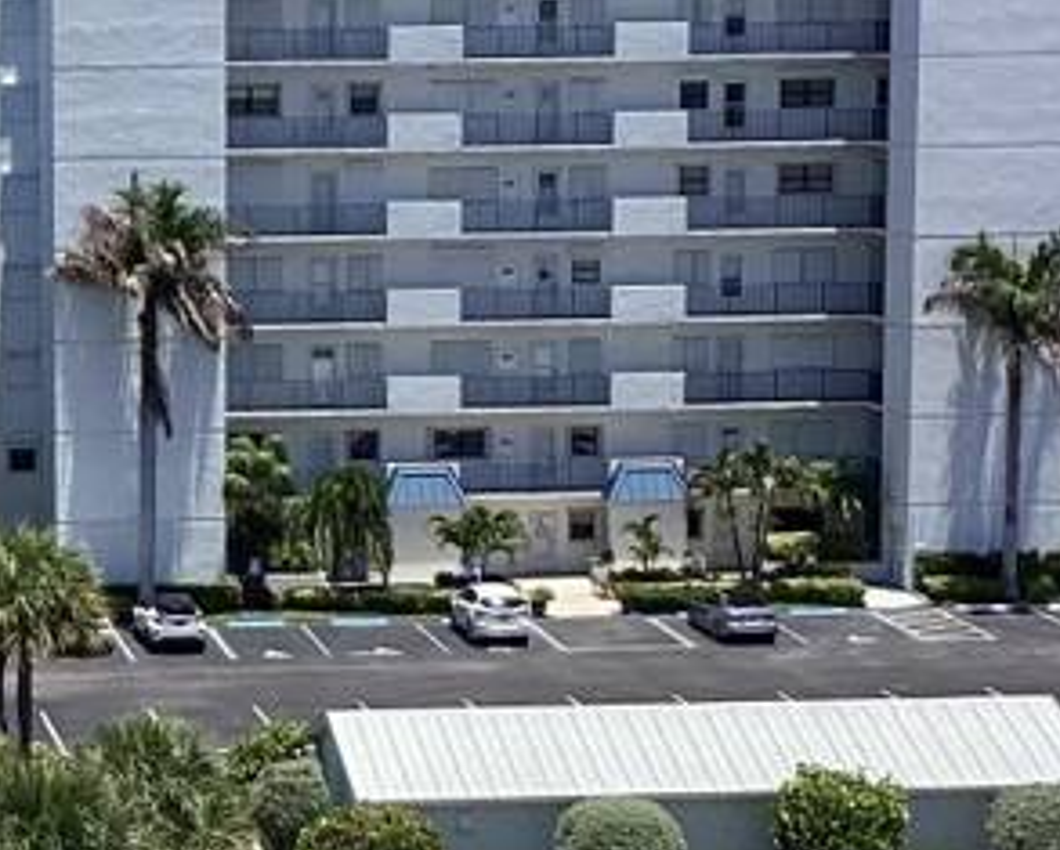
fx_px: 2073
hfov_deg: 28.7
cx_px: 485
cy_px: 165
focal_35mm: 66
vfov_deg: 22.8
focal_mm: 3.3
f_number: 2.4
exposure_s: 1/1538
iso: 25
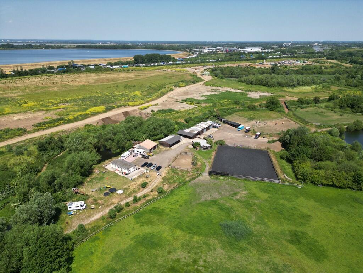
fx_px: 252
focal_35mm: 24
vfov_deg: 56.8
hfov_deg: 71.6
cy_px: 136
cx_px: 182
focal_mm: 6.72
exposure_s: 1/2500
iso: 100
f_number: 1.7
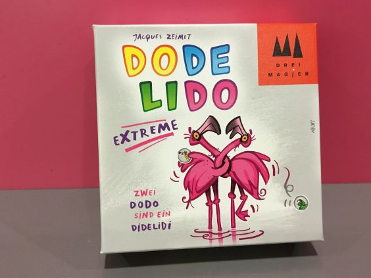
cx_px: 185
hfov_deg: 55.4
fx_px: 354
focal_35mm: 33
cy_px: 141
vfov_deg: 42.9
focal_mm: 3.3
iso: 160
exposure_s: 1/33
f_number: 2.4
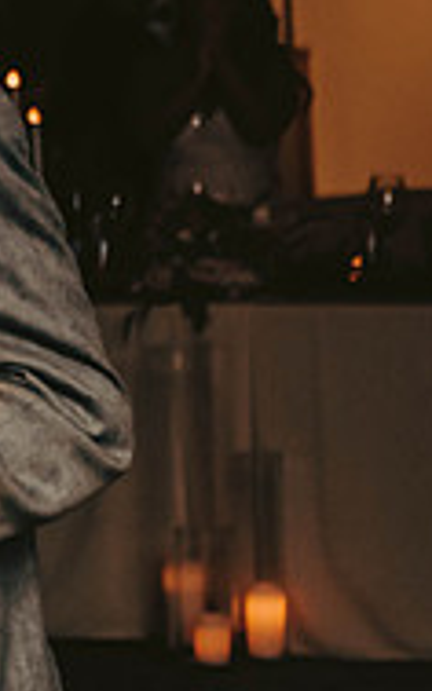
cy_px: 287
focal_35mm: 219
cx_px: -505
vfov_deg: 9.6
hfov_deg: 5.8
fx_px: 4129
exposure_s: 1/200
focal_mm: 70
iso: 2000
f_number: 3.2
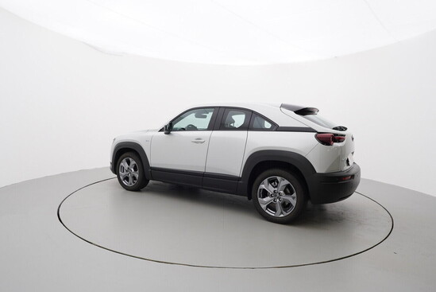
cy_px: 146
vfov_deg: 56.2
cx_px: 218
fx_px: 273
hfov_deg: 77.3
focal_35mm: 22
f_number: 5.6
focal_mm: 15
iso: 200
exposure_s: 1/80
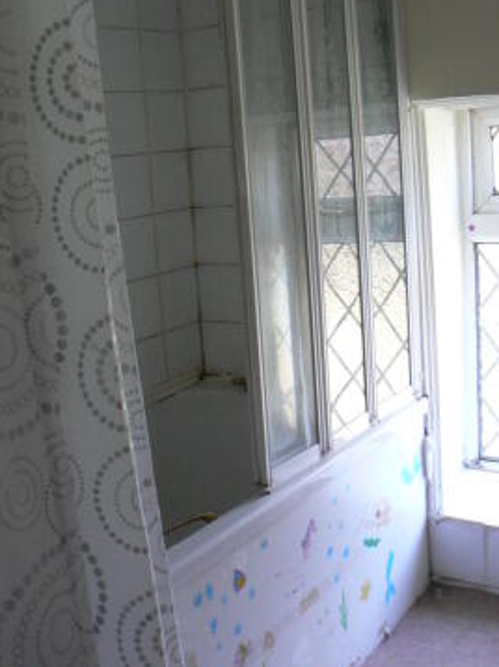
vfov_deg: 42.8
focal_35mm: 44
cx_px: 225
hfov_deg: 32.8
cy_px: 265
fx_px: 847
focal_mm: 6
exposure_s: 1/30
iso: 160
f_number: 2.8
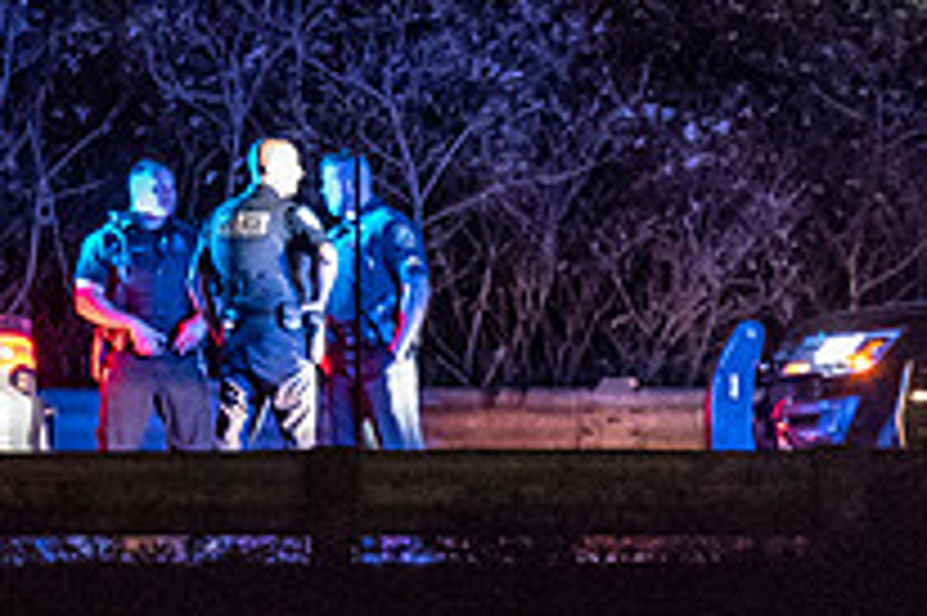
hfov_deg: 3.9
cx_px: -50
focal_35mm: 525
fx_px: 13508
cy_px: 175
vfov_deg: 2.6
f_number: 4.5
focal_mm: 102
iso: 12800
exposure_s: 1/20
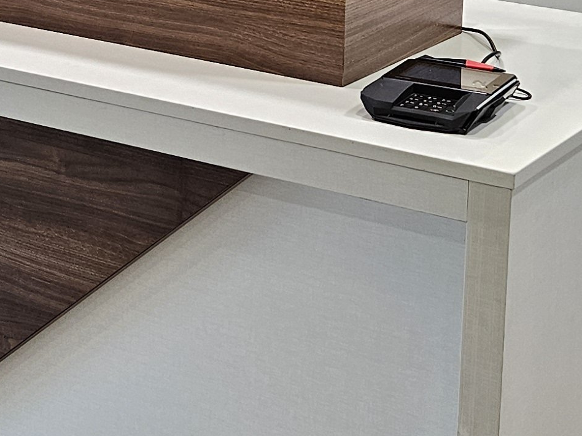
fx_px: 1631
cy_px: -61
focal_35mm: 97
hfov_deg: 20.2
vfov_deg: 14.8
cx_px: 218
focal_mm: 5.4
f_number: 1.8
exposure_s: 1/120
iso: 200
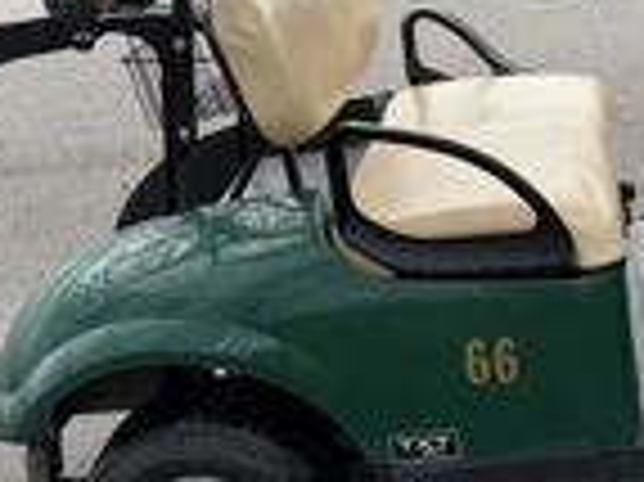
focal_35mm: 67
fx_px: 1245
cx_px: 581
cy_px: 113
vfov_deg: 21.7
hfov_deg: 27.9
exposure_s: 1/708
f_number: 1.78
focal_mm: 6.76
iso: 80
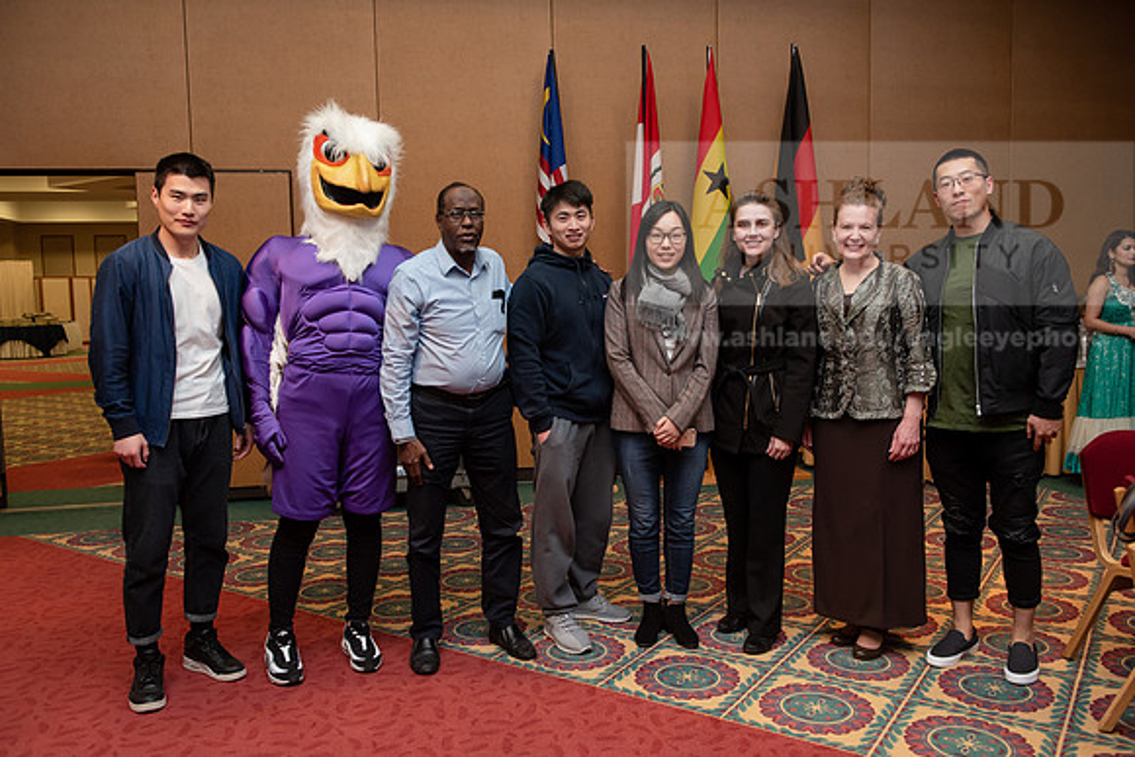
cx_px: 568
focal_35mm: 29
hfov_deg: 63.6
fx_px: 914
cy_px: 378
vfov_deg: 45.0
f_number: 5.6
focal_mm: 29
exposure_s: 1/200
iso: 1600
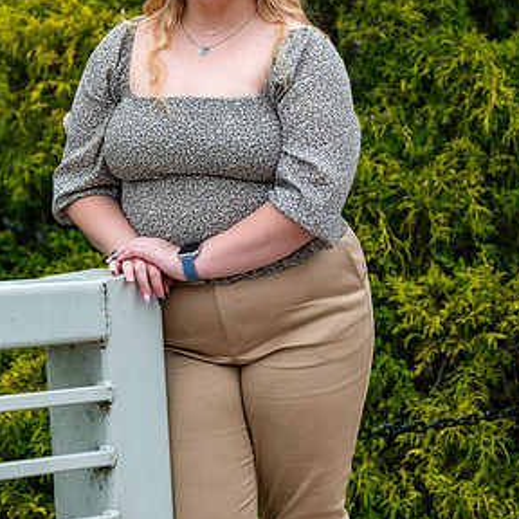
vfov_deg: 10.0
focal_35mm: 174
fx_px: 2952
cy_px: 168
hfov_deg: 10.0
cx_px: 267
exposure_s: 1/500
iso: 250
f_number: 4
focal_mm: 87.1
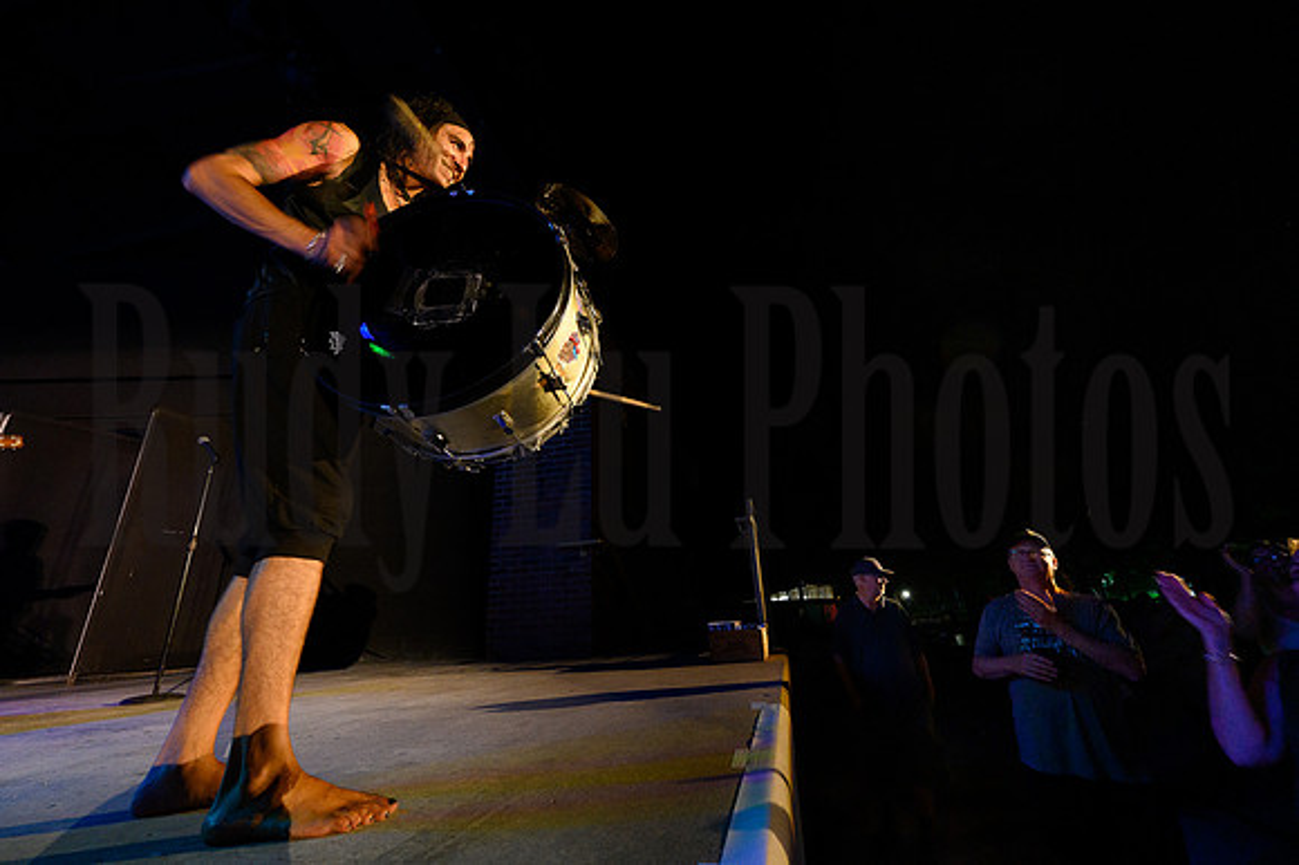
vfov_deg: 81.1
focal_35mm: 14
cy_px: 432
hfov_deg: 104.3
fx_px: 505
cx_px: 650
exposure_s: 1/40
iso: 6400
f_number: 8
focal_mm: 14
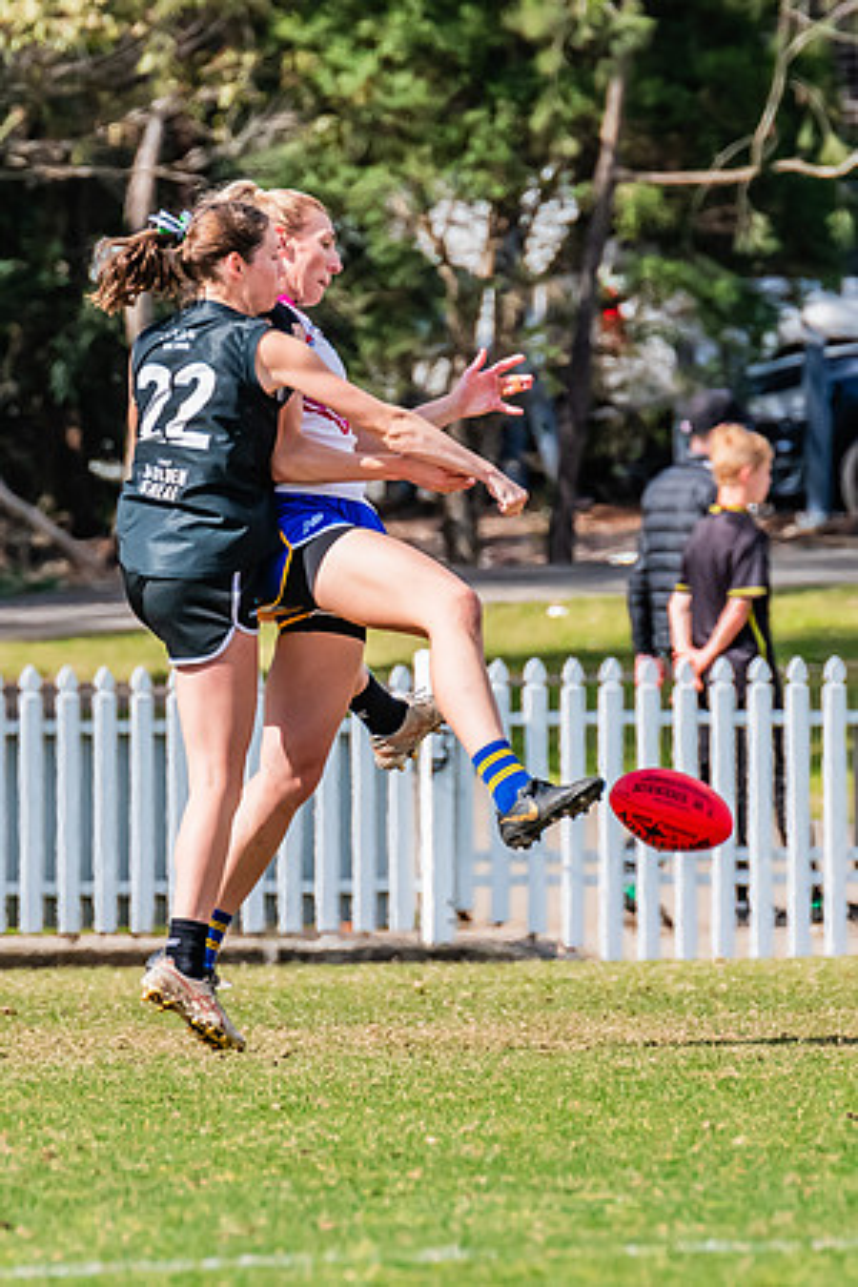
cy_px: 571
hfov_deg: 1.3
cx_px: 275
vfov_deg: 1.9
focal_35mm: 1086
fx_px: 38809
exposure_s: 1/1250
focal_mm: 420
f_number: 10
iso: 800
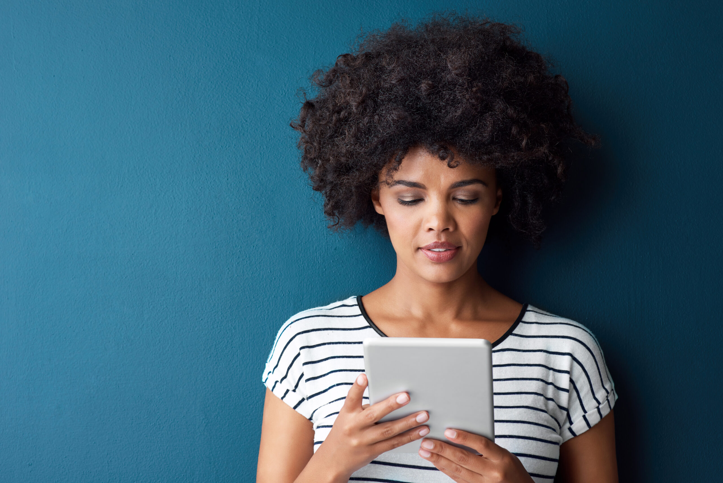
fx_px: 1708
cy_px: 242
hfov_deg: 23.9
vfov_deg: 16.1
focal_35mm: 85
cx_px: 362
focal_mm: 85
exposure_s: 1/160
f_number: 6.3
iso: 100
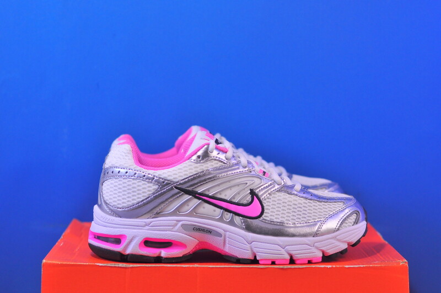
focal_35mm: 75
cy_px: 146
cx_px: 220
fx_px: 917
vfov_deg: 18.1
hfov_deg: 27.0
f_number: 2.8
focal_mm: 50
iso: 250
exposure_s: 1/320
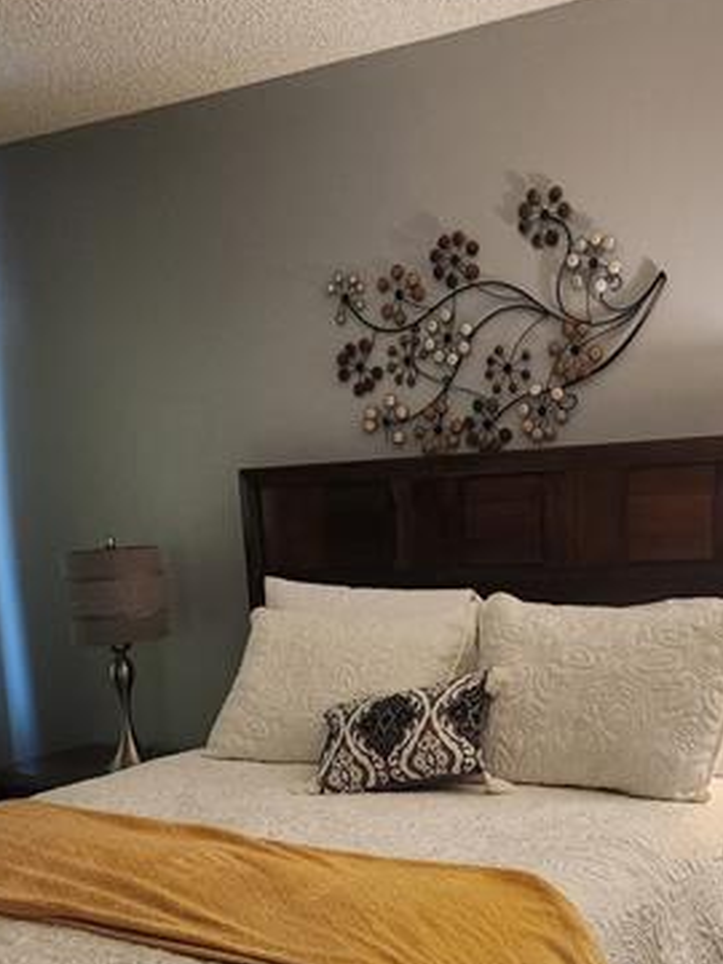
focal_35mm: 49
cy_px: 774
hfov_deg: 29.7
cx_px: 349
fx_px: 1365
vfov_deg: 37.5
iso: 800
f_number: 1.8
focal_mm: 5.4
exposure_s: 1/60
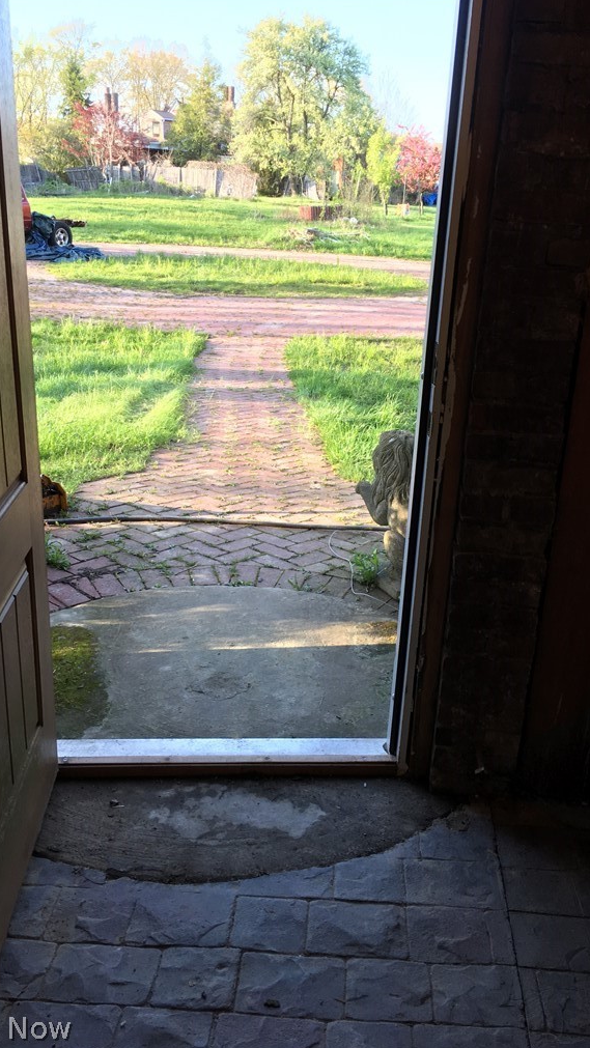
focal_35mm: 32
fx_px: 890
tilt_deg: -21.4
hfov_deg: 36.7
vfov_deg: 61.0
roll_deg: -2.7
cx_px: 327
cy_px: 521
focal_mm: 4.15
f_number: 2.2
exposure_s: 1/120
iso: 32
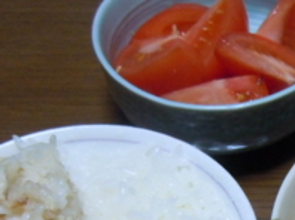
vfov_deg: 15.9
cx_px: 296
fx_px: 775
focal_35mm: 91
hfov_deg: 20.8
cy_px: 214
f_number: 3.5
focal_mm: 5.4
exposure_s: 1/40
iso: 400
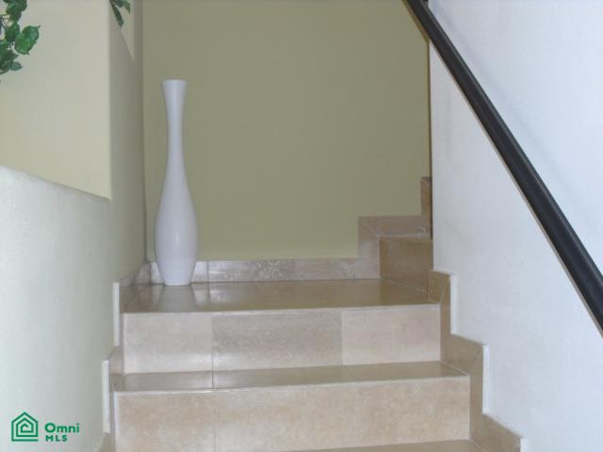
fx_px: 766
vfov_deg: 32.9
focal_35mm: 44
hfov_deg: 42.9
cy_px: 226
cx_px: 302
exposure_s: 1/60
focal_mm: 7.7
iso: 200
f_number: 3.4
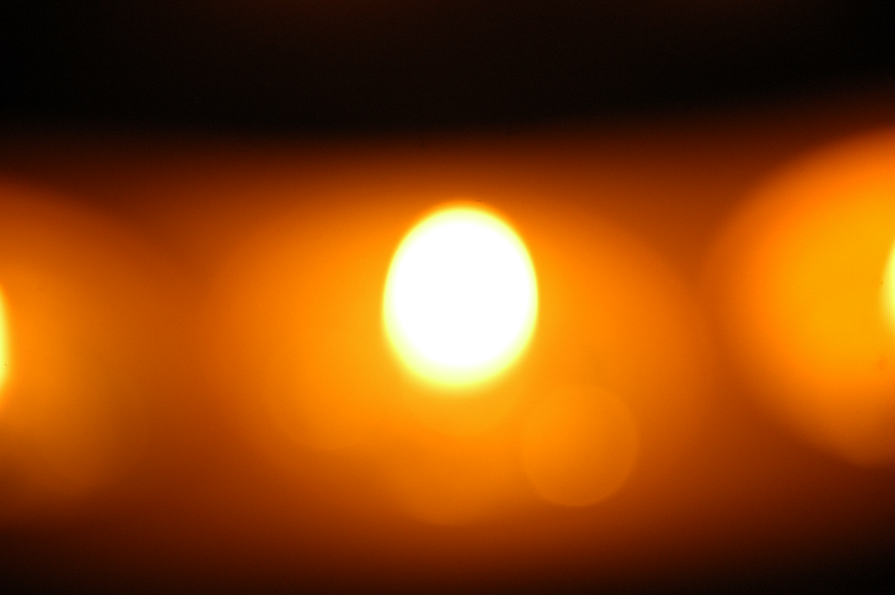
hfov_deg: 13.1
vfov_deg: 8.7
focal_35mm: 158
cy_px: 298
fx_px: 3912
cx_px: 448
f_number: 5.6
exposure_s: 1/8
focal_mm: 105
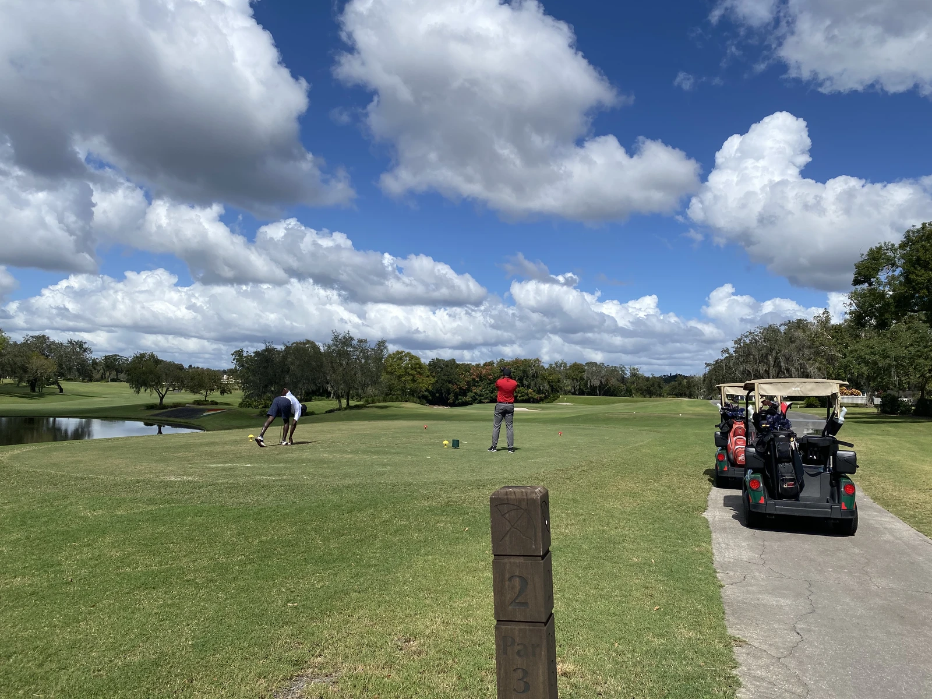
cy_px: 350
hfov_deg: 67.3
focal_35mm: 26
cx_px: 466
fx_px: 700
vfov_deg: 53.1
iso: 32
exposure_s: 1/5236
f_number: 1.8
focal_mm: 4.25
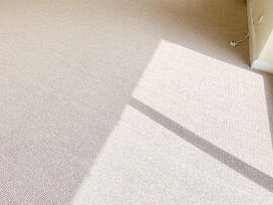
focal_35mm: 30
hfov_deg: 50.9
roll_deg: +0.2
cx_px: 14
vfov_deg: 41.9
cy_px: 11
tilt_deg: -24.8
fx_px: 237
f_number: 2.2
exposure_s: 1/359
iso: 50
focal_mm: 2.22
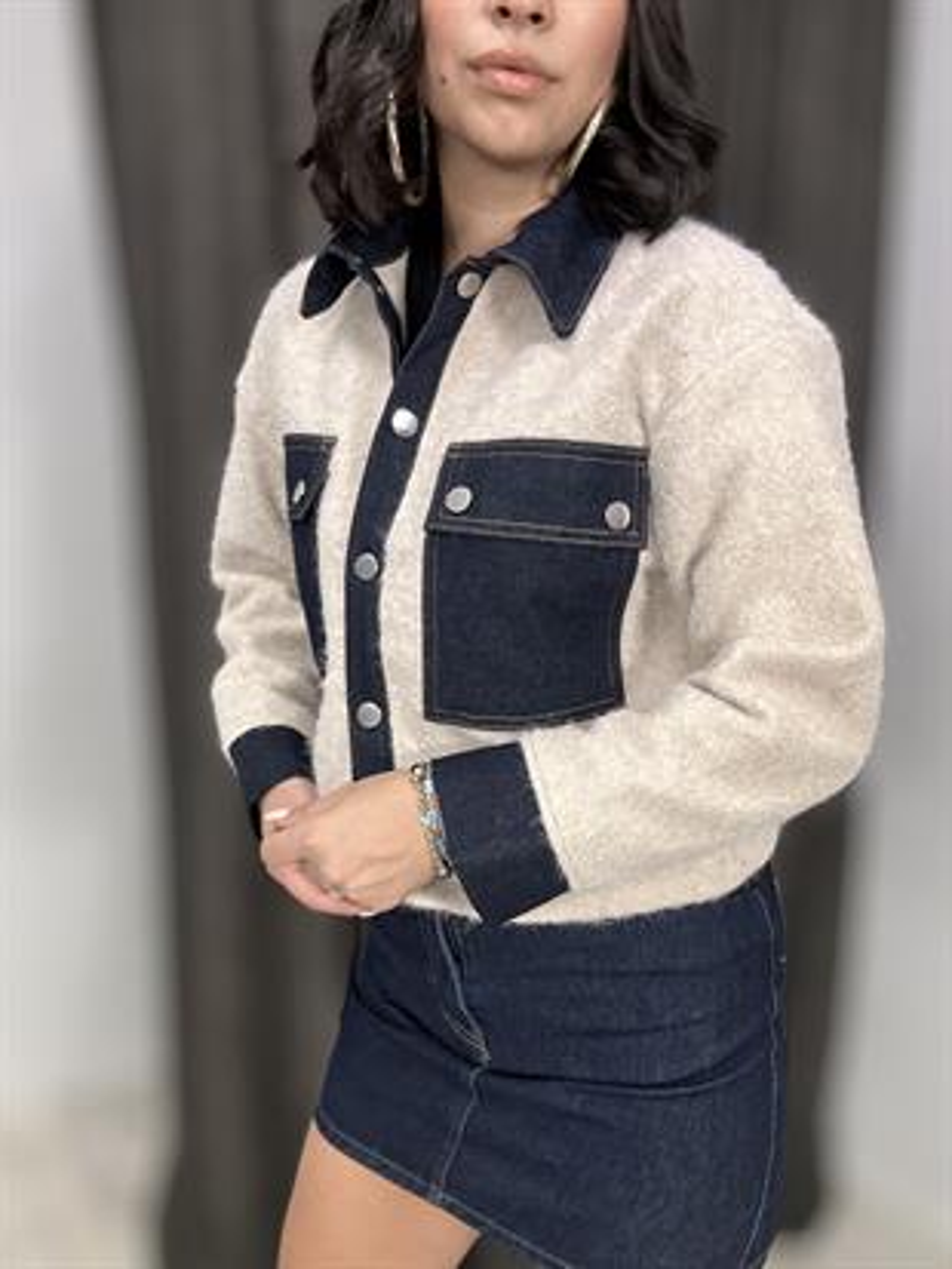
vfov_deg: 59.9
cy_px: 634
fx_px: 1100
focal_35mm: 30
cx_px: 476
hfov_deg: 46.8
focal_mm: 2.69
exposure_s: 1/50
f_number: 1.9
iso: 100
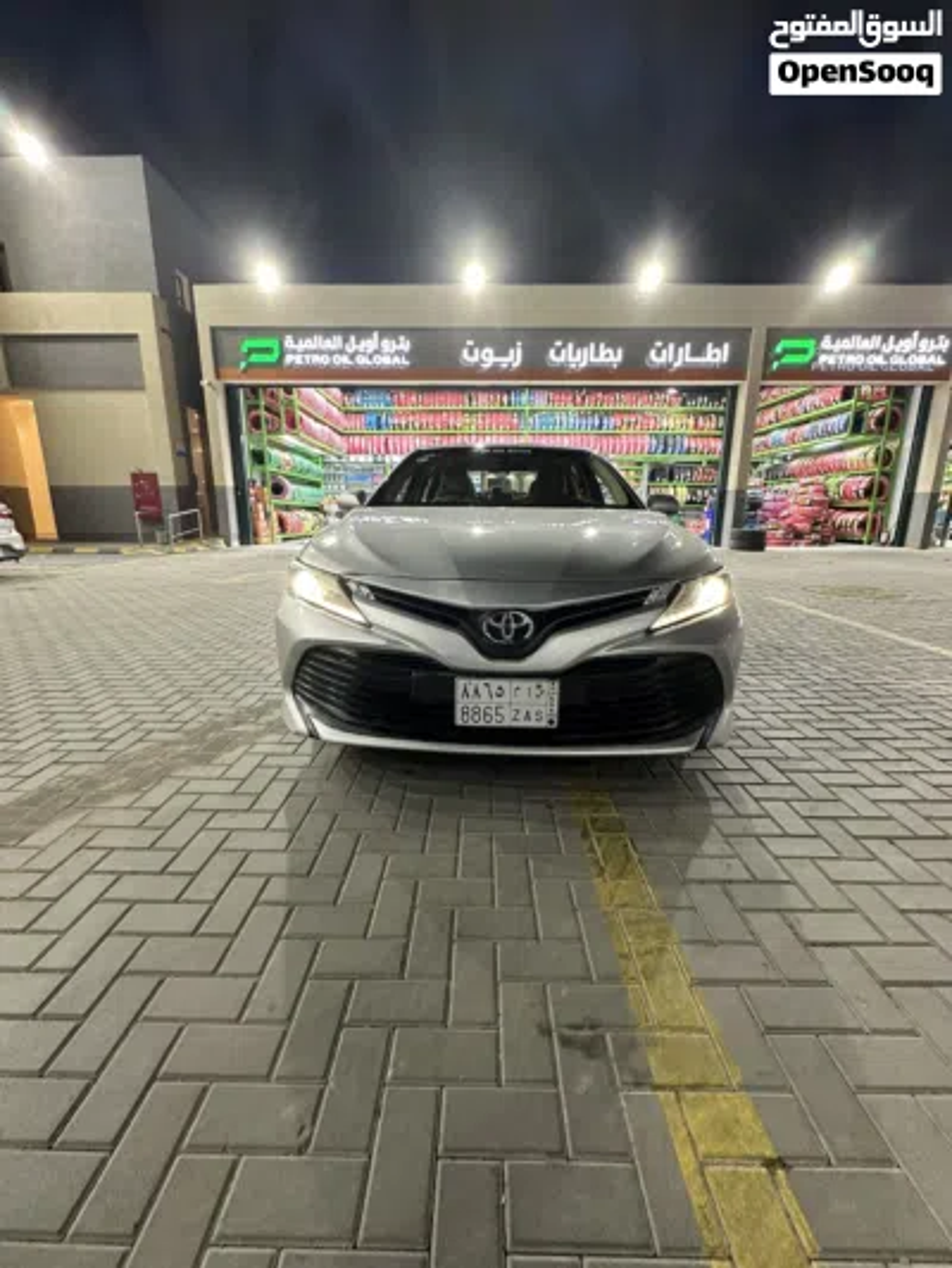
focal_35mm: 14
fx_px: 513
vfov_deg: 102.1
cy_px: 634
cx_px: 476
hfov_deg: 85.7
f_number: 2.2
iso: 250
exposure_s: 1/59
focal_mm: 2.22
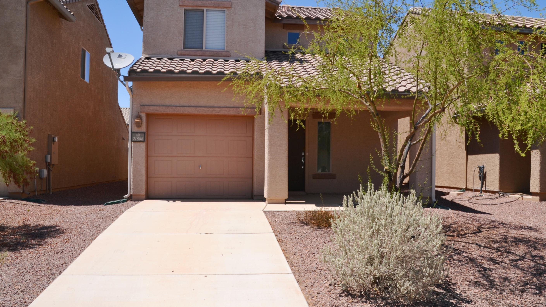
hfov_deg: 64.3
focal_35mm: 30
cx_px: 284
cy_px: 162
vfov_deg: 38.9
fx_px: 434
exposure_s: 1/200
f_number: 11
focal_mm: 18
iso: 100
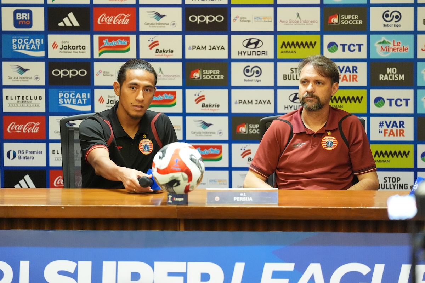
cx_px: 212
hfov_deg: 6.9
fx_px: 3541
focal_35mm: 300
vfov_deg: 4.6
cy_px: 142
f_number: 2.8
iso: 8000
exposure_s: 1/100
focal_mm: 300
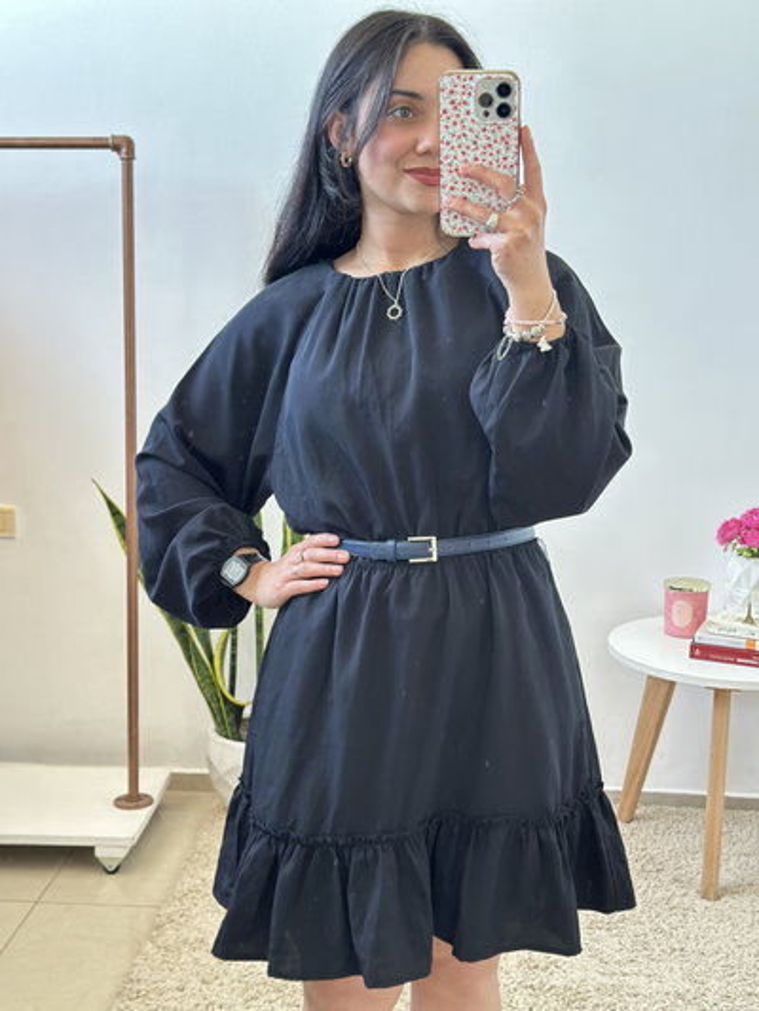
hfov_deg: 30.3
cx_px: 380
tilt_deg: -20.9
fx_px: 1403
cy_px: 506
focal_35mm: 48
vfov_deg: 39.6
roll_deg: -1.5
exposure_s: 1/60
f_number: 1.78
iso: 250
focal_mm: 6.86
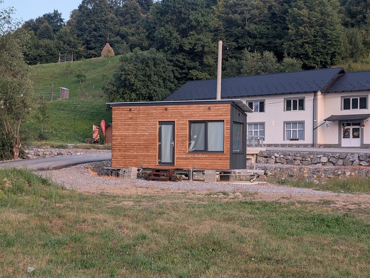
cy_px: 139
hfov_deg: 38.9
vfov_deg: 29.7
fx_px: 524
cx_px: 185
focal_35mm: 49
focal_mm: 6.9
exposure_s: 1/87.3
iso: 19
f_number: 1.68
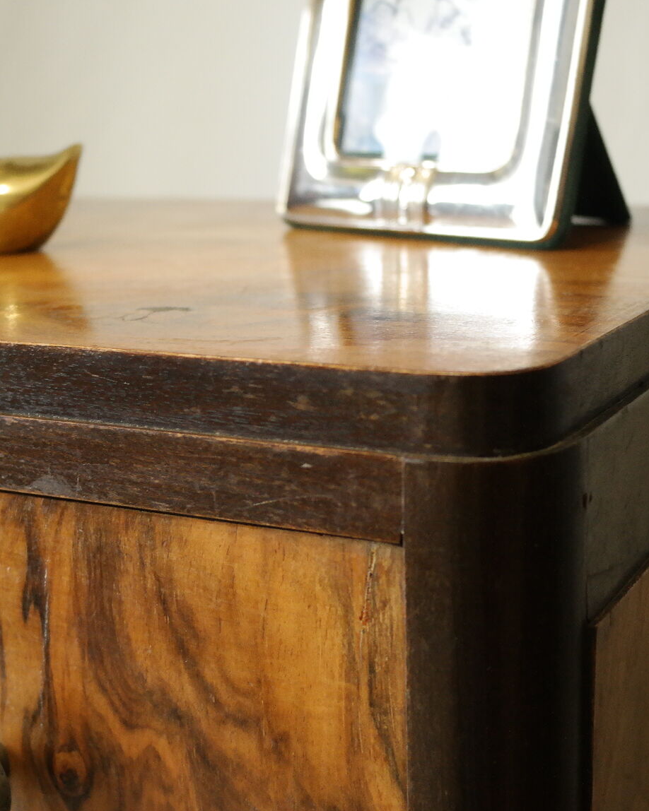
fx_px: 1561
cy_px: 406
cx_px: 283
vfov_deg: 29.1
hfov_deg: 23.5
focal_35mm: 65
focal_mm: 30
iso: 1600
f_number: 5.6
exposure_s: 1/30
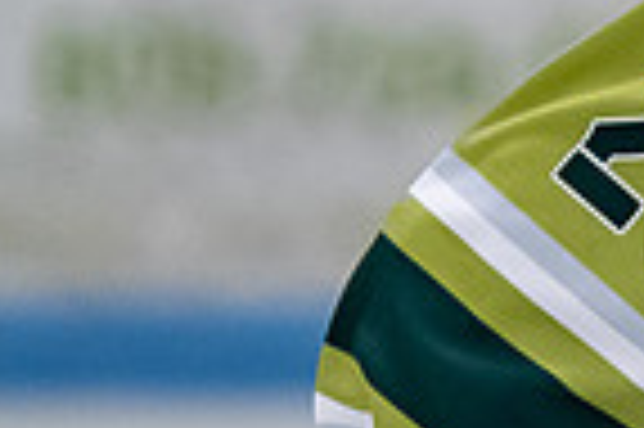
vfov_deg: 0.8
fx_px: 29072
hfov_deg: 1.3
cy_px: -438
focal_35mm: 1627
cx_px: 1683
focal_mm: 200
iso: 2000
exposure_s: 1/800
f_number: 3.2
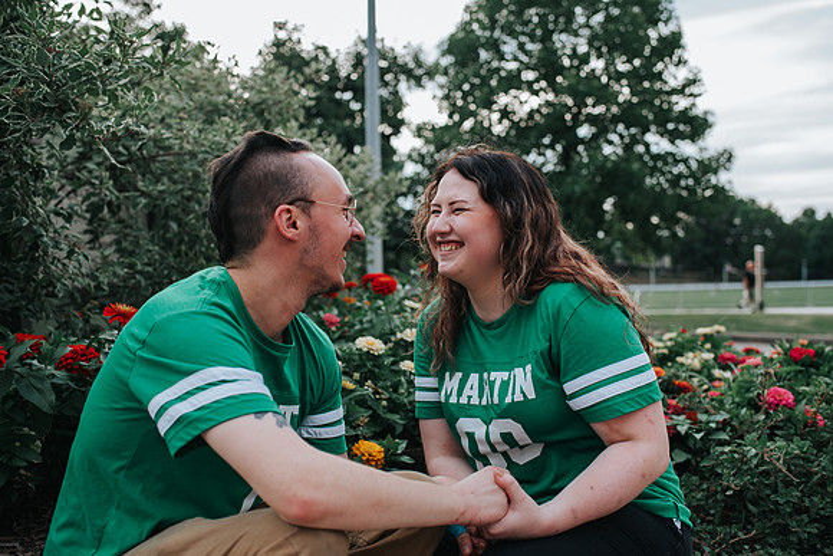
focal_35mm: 37
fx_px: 859
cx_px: 438
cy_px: 264
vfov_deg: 35.9
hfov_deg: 51.7
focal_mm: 35
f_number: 3.2
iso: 500
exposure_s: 1/800
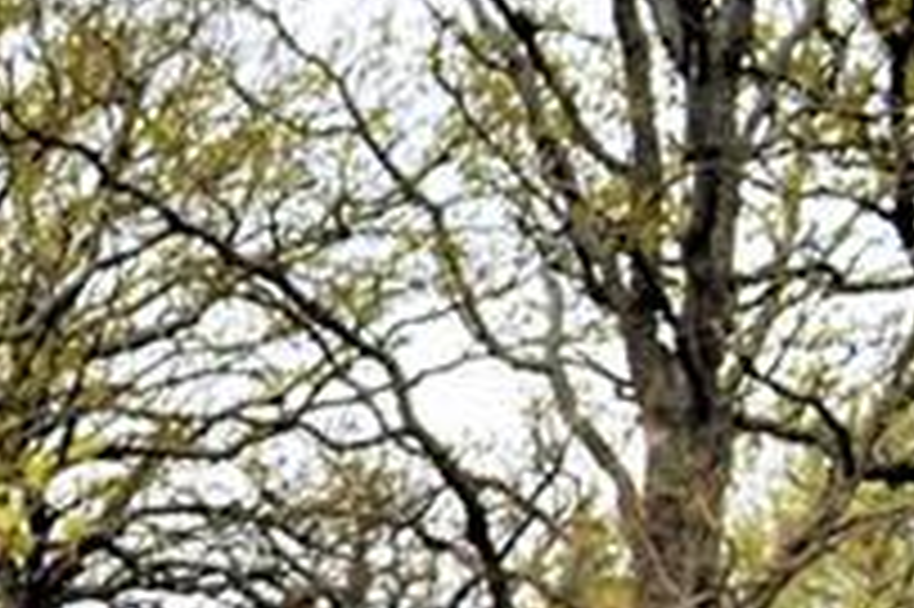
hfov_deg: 13.0
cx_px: -941
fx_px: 3450
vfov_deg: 9.4
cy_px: 1205
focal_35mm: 136
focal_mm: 18
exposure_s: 1/200
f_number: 13
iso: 200
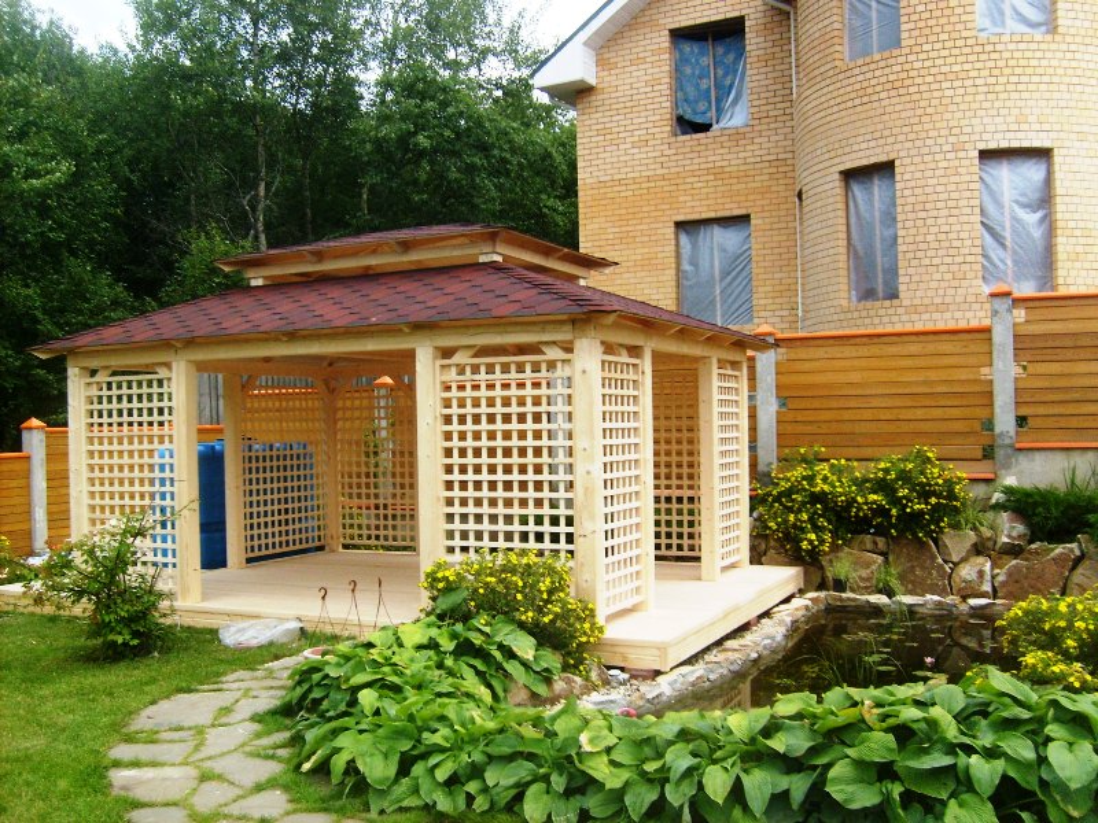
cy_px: 412
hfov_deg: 52.6
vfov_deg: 40.7
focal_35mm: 35
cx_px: 549
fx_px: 1110
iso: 80
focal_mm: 5.8
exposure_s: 1/250
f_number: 2.8
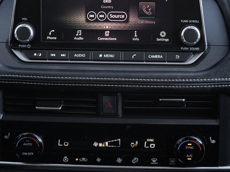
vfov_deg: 13.0
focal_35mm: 113
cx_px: 112
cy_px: 6
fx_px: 751
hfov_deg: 17.4
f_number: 4
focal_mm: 51
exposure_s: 1/60
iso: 500
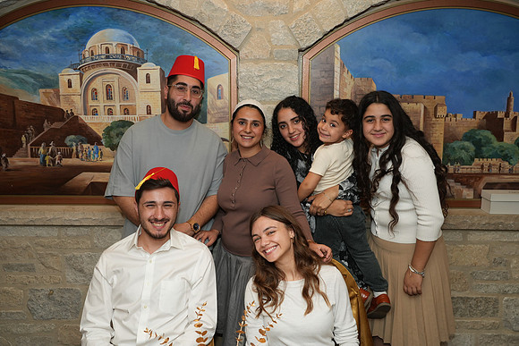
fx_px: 433
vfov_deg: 43.6
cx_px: 260
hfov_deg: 61.9
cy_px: 173
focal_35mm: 30
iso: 400
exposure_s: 1/80
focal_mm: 30
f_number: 6.3
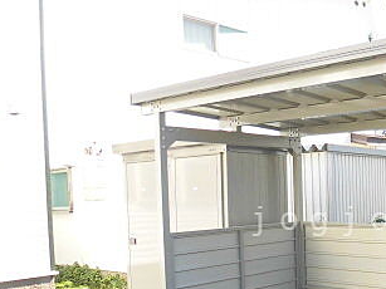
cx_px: 338
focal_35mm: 50
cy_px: 221
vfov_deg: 28.6
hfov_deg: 36.2
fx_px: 557
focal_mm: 4.3
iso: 100
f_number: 3.1
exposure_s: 1/200
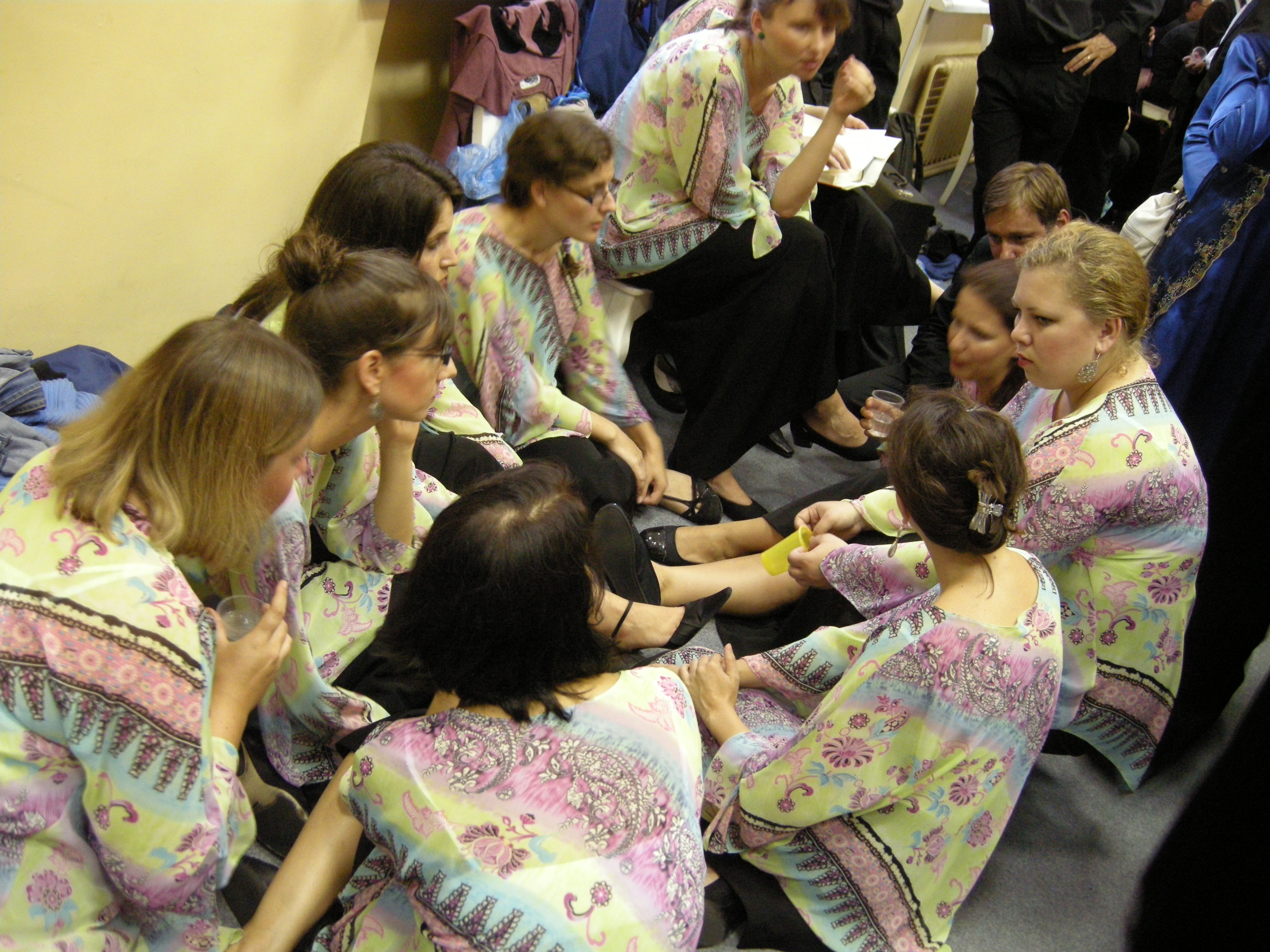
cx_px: 635
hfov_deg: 52.6
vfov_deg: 40.7
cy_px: 476
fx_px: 1284
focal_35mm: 35
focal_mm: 7.5
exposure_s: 1/15.2
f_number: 2.7
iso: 400
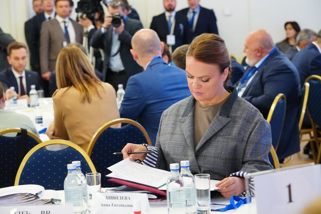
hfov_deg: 20.8
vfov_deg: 14.0
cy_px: 107
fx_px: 874
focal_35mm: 98
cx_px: 160
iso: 4000
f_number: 5.6
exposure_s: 1/200
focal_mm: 98
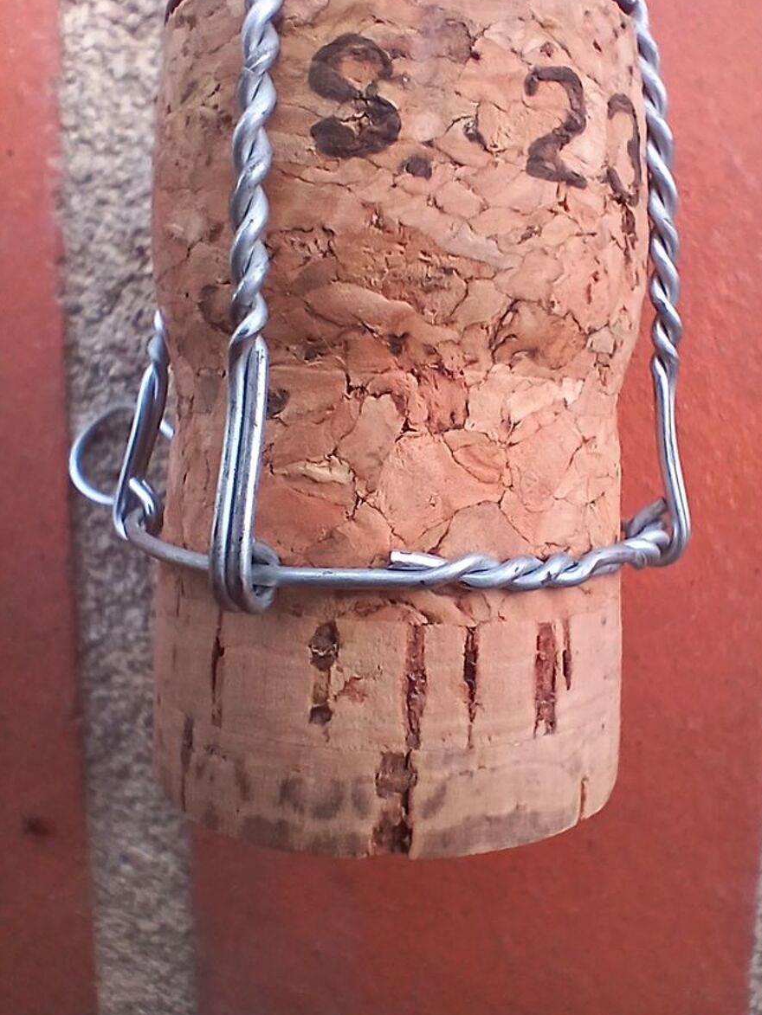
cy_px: 482
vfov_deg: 69.3
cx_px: 432
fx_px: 734
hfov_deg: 54.7
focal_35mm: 25
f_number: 2.4
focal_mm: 1.77
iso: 40
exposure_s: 1/196
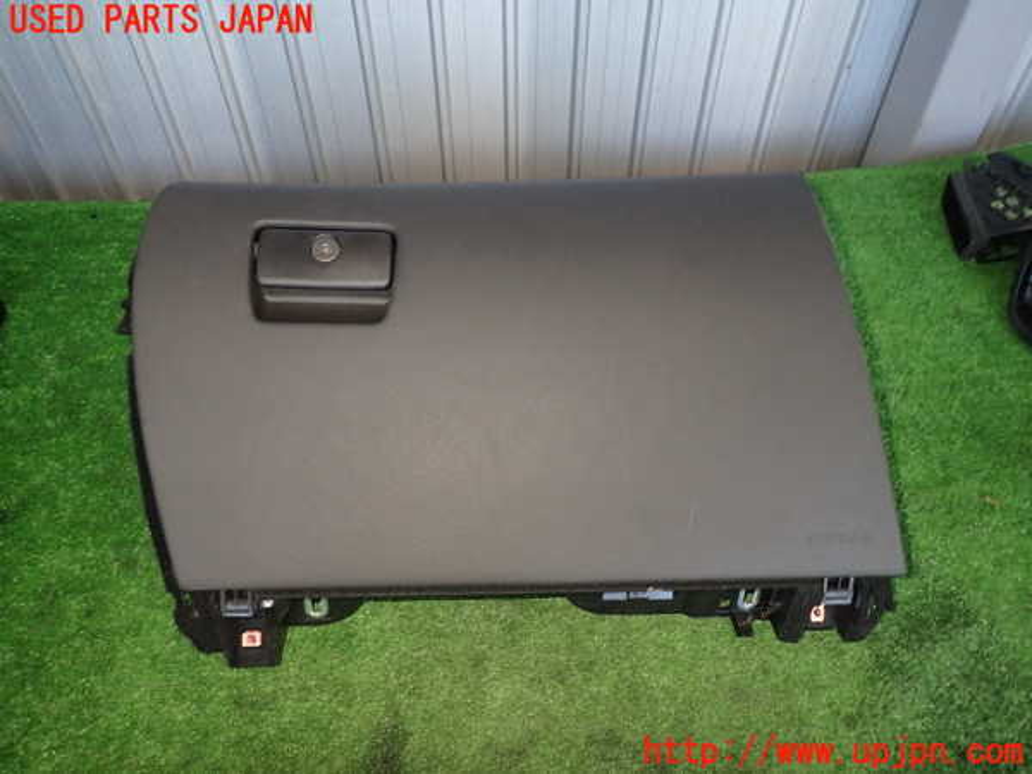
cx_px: 516
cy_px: 387
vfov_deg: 54.9
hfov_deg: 69.4
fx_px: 745
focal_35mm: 25
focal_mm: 4.5
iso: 200
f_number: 5.6
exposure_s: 1/30
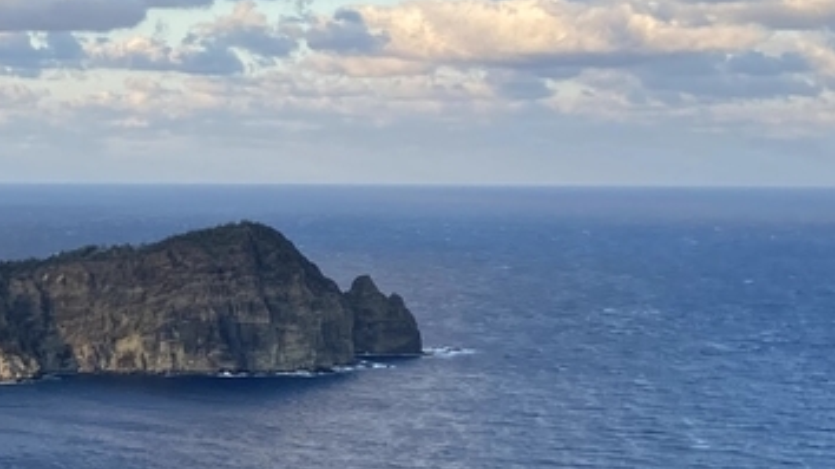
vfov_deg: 12.6
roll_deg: +1.2
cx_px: -52
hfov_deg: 21.3
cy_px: 236
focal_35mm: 96
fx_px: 2125
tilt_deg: -1.2
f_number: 1.8
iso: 32
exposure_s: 1/789
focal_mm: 4.25
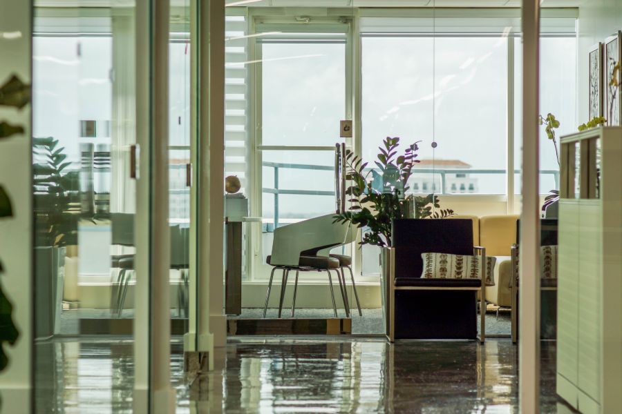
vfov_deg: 9.1
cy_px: 207
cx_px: 311
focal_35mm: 150
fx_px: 2591
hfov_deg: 13.7
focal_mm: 100
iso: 100
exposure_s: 1/200
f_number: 4
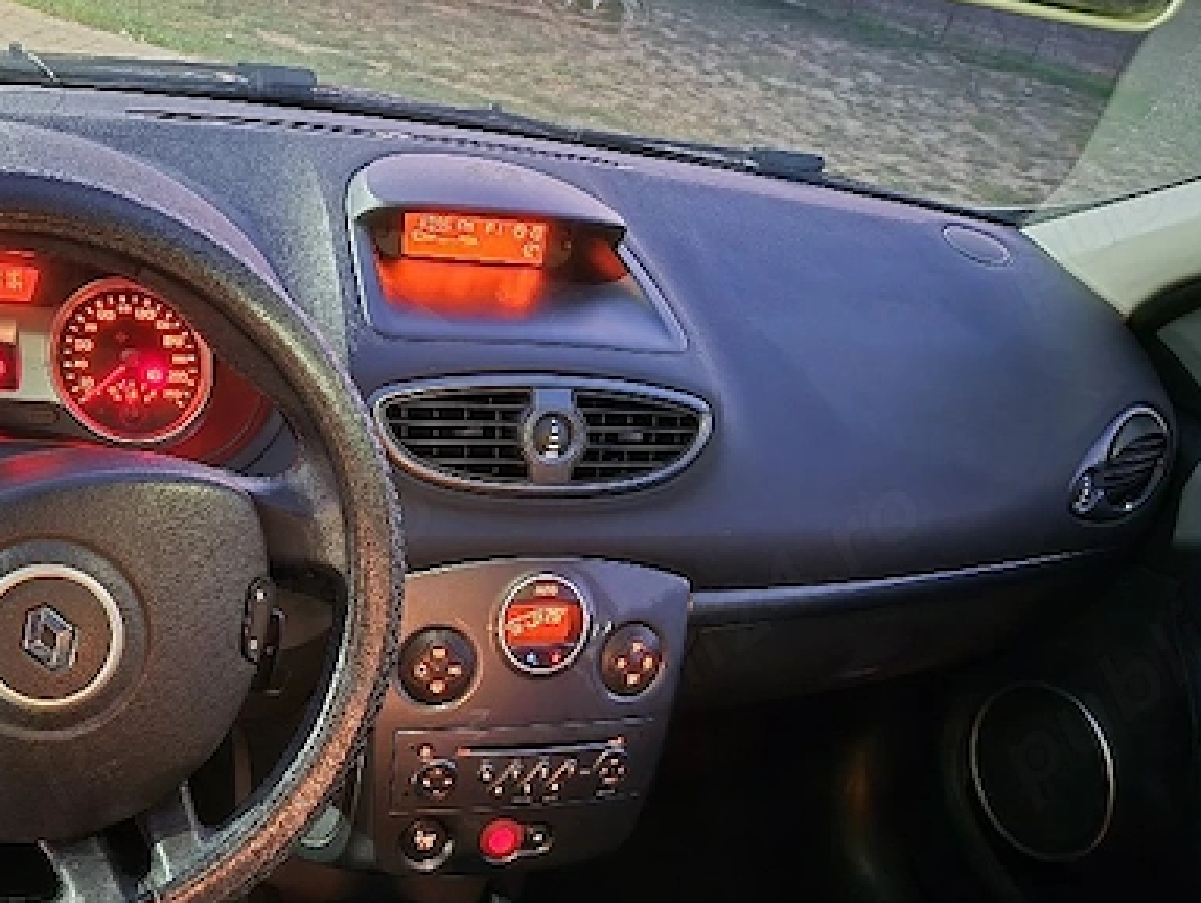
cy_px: 652
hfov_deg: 49.9
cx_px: 354
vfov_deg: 38.9
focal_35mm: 36
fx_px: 1250
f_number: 1.8
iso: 3200
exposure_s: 1/16.7
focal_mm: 5.4
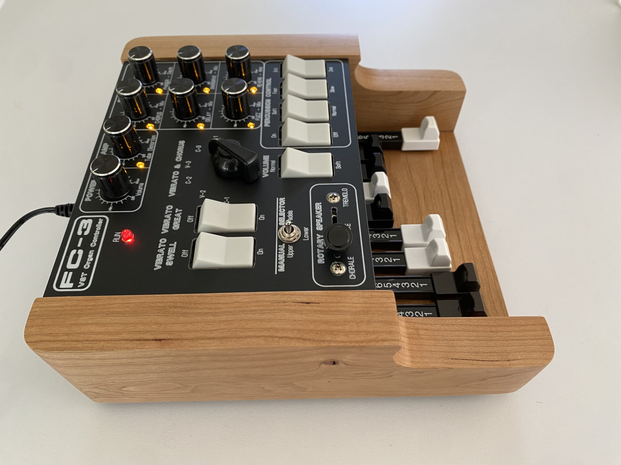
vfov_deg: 53.1
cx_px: 310
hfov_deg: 67.3
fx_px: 466
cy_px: 232
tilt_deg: -53.3
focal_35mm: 26
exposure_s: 1/50
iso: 80
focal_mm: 4.25
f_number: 1.8
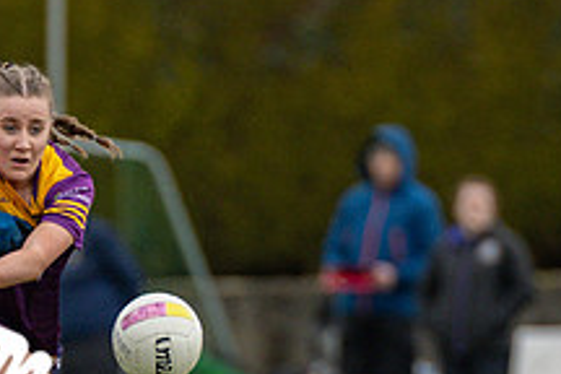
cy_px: 548
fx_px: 23809
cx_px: 6
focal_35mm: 1528
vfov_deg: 0.9
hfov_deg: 1.3
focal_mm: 300
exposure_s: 1/1000
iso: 560
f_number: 2.8
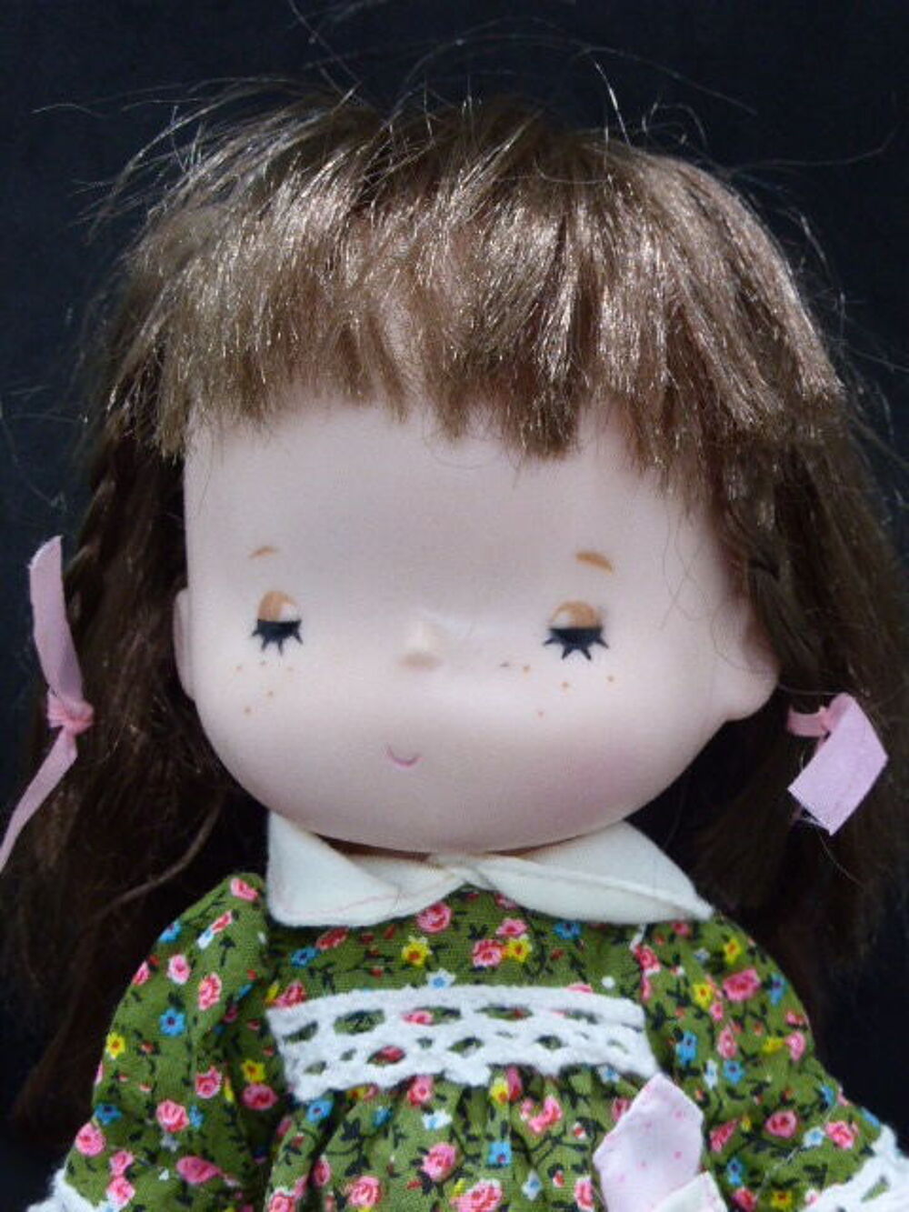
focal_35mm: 65
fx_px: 2275
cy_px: 606
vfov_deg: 29.8
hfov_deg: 22.6
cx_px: 454
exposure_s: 1/50
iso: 400
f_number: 4.8
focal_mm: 11
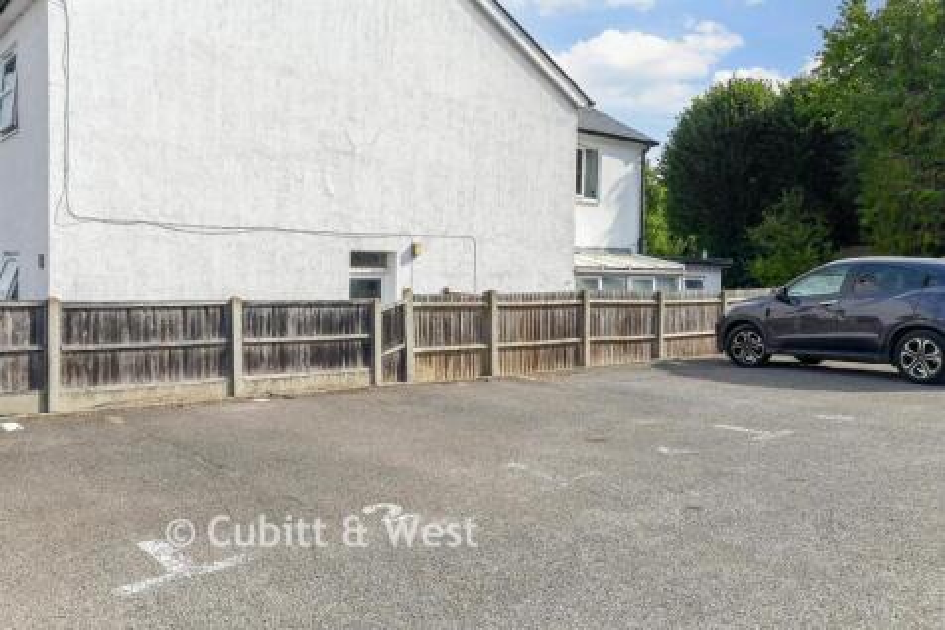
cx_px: 472
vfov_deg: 43.6
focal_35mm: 30
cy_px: 315
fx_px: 787
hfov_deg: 61.9
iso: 200
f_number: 8
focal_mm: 20
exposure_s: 1/320
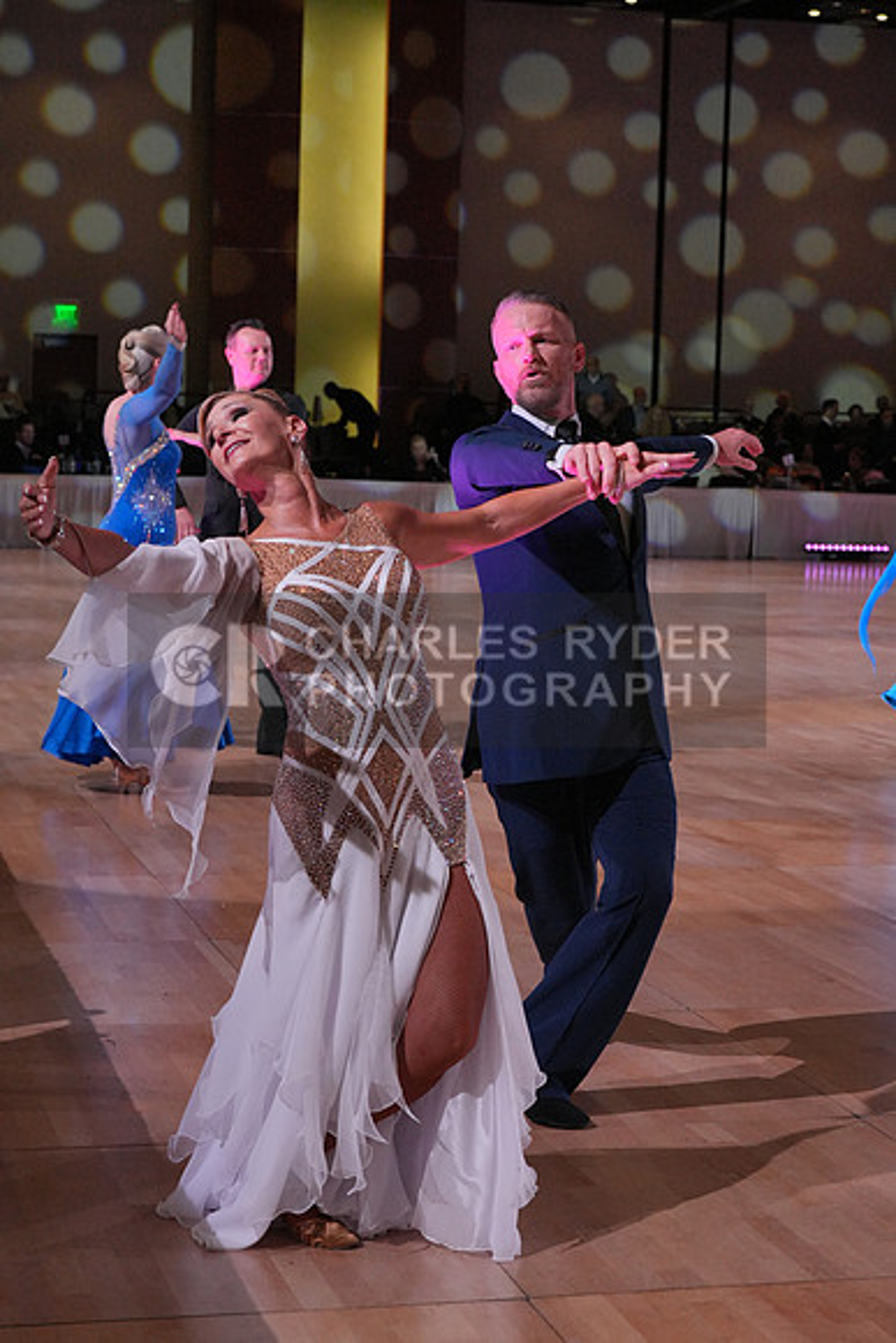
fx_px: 2612
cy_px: 672
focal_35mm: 70
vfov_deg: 28.8
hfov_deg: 19.5
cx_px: 448
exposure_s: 1/400
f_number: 7.1
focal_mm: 70
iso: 4000
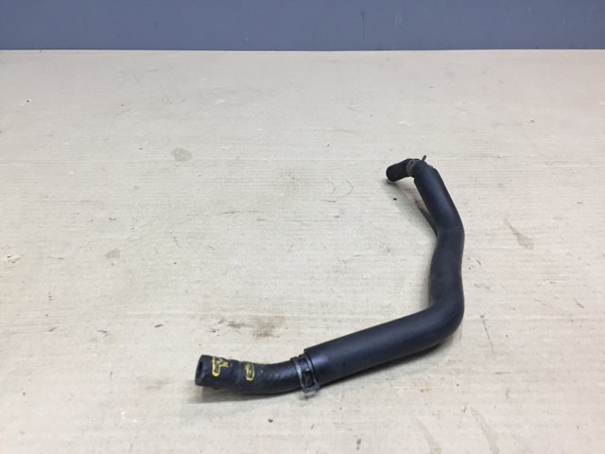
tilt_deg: -32.1
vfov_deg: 48.2
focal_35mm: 29
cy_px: 227
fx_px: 507
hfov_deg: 61.7
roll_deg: -1.6
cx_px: 302
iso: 50
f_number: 2.2
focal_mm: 4.15
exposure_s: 1/33
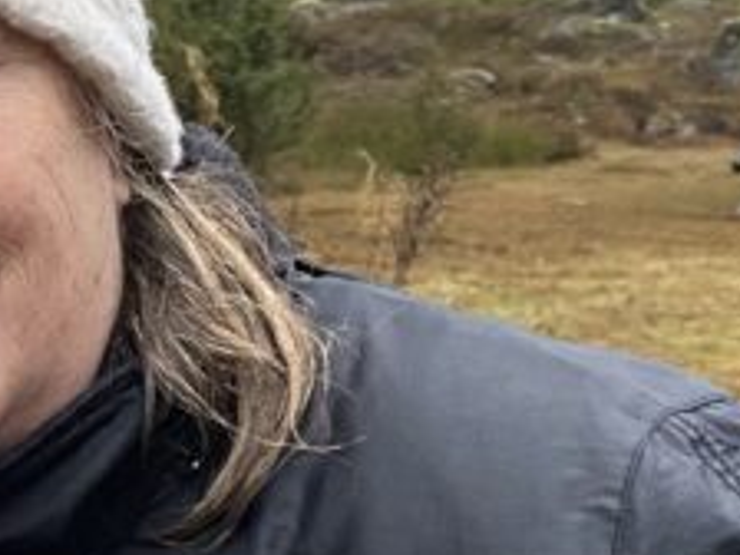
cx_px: -83
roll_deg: -0.7
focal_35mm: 119
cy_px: 443
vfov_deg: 12.4
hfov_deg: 16.1
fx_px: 2544
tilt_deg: -7.7
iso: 400
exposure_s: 1/60
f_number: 1.8
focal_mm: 4.25
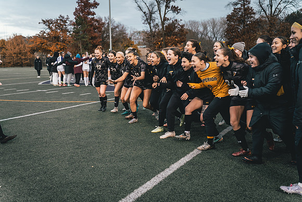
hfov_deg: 54.4
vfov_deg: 37.9
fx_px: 294
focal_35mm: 35
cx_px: 151
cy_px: 101
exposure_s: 1/1600
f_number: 2.8
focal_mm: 35
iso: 800
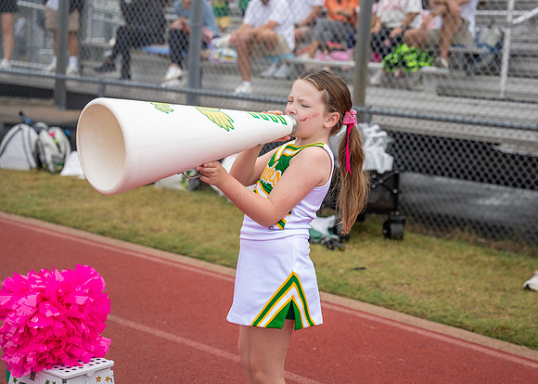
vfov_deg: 21.1
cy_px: 162
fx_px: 1028
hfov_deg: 29.3
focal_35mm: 67
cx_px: 293
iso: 320
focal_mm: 54.6
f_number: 2.8
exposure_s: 1/1250
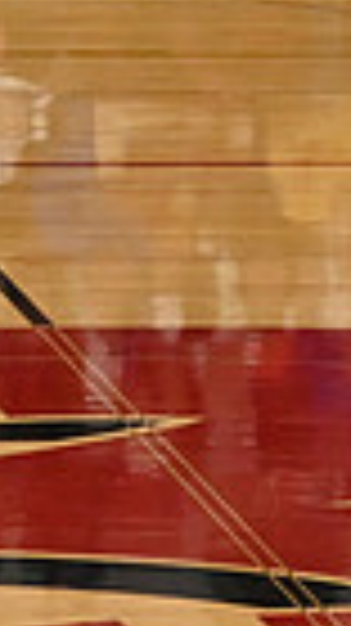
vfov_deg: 4.4
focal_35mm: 491
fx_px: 8139
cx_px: -752
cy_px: -88
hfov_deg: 2.4
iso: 5000
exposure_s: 1/400
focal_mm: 75
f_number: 4
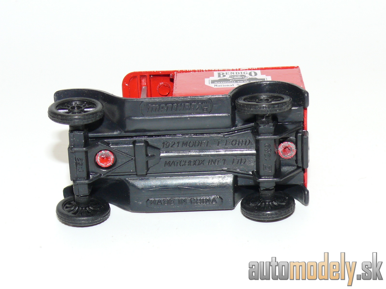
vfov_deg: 15.6
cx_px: 193
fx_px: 1059
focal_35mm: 95
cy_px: 144
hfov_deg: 20.7
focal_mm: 12.9
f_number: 4
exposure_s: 1/30
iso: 100
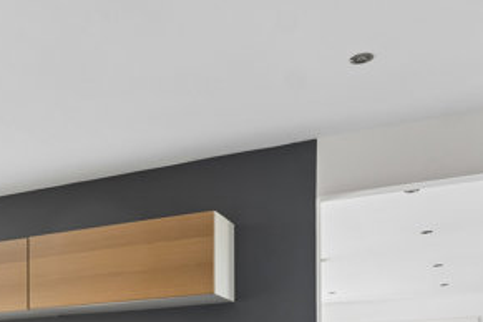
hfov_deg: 34.5
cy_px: 399
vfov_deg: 22.2
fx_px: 747
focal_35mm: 56
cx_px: 81
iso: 200
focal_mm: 13.5
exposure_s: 1/4
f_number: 8
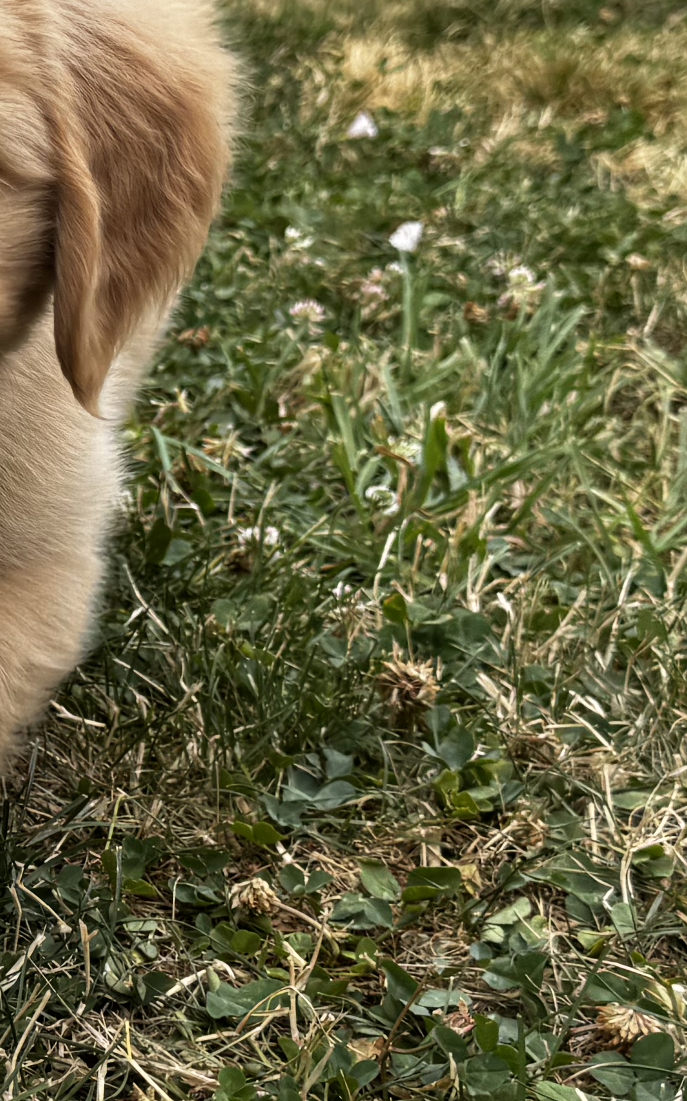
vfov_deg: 24.4
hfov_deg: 14.7
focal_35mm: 85
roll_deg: -0.6
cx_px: -194
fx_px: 2548
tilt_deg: -25.6
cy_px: 557
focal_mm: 6.76
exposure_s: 1/773
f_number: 1.78
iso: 80
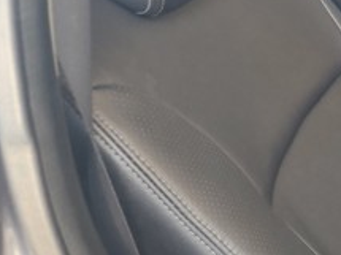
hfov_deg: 17.5
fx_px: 916
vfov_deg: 15.9
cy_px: 149
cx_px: 598
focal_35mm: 93
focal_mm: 5.23
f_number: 1.8
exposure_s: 1/40
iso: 500
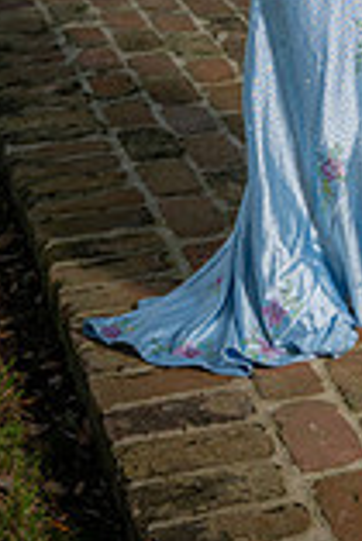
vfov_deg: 15.0
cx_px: 490
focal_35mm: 129
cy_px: -210
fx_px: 1941
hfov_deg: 10.4
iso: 100
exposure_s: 1/160
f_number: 5
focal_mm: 45
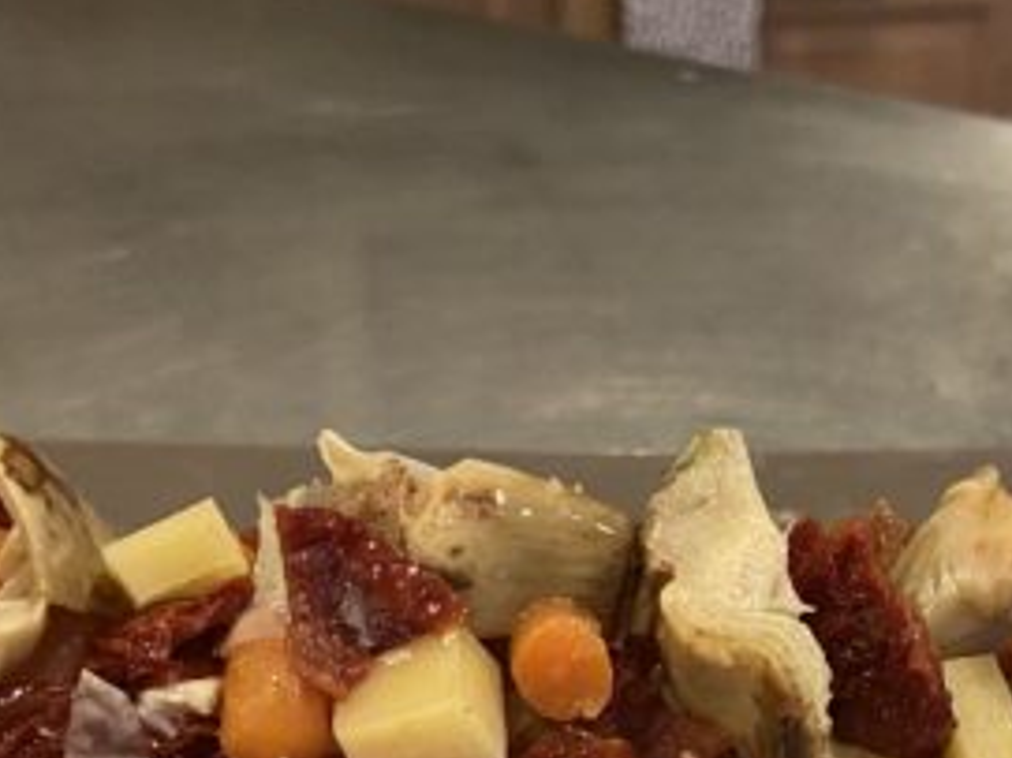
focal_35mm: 64
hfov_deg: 30.2
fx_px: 1870
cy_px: 795
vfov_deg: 21.9
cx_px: 622
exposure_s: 1/33
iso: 400
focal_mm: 4.25
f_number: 1.8
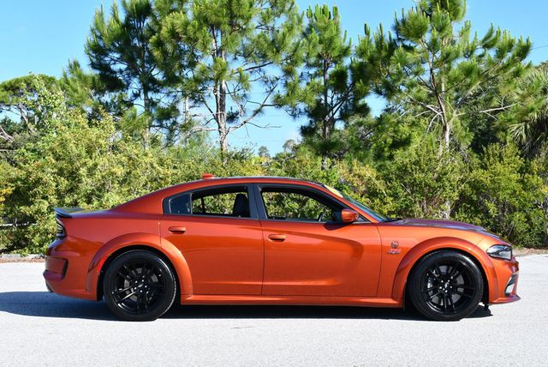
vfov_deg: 24.2
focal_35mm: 56
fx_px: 853
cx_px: 274
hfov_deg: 35.6
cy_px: 184
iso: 200
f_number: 8
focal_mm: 28
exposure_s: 1/250
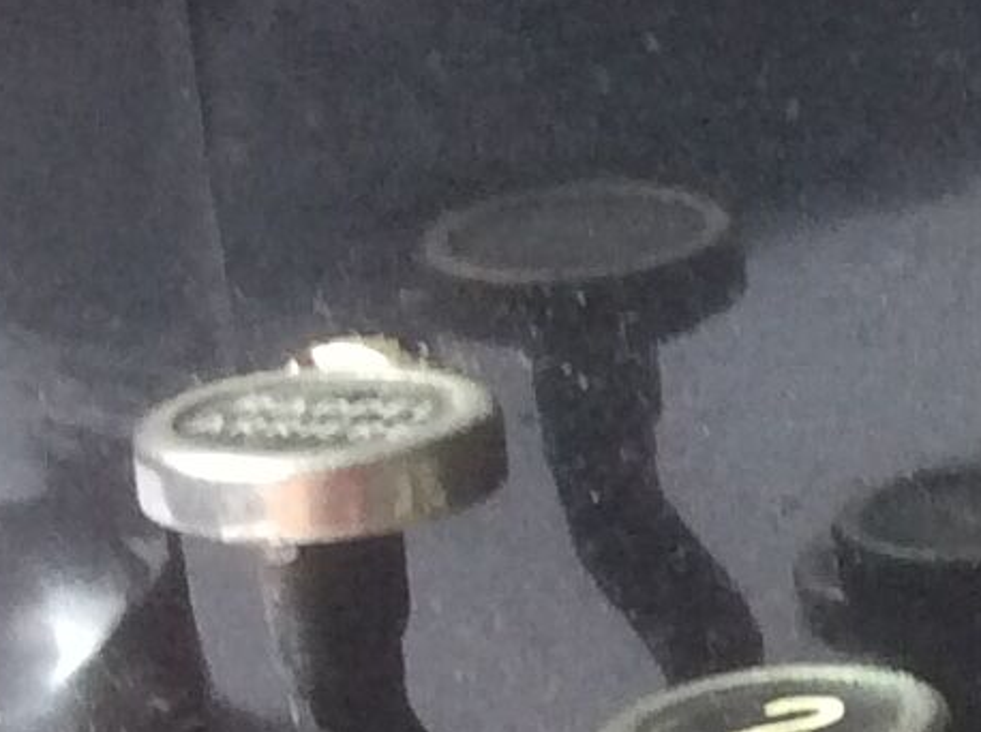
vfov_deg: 8.2
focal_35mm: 181
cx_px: 2577
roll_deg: +0.6
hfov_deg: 9.4
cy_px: 280
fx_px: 5121
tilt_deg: -19.5
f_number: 2.4
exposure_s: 1/25
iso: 80
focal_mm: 3.3
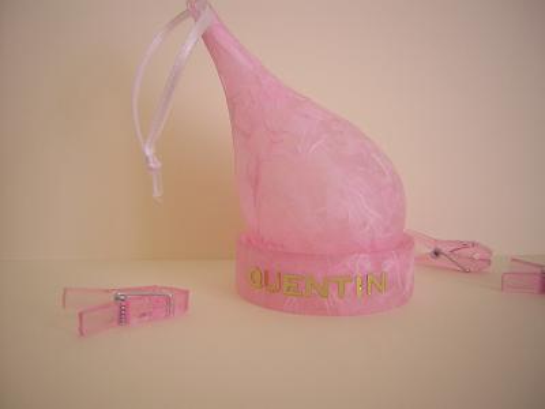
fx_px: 567
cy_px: 204
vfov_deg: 39.7
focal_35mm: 36
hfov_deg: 51.4
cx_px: 272
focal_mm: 4.7
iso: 50
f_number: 2.6
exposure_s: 1/38
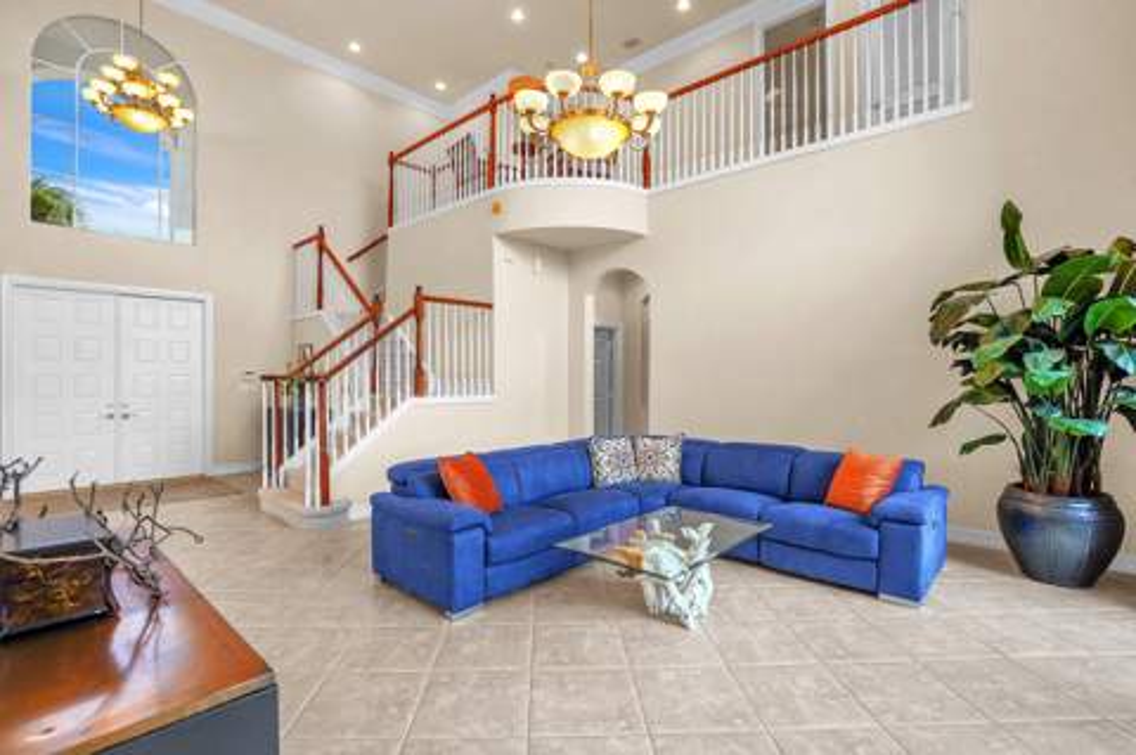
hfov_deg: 96.8
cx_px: 568
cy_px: 378
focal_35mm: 16
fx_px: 504
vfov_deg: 73.6
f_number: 4.5
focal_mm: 16
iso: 800
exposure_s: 1/40
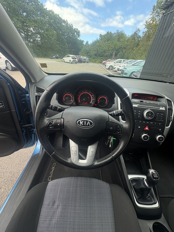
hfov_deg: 85.7
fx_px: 94
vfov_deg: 102.1
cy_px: 116
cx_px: 87
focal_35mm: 14
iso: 64
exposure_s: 1/128
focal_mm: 2.22
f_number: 2.2
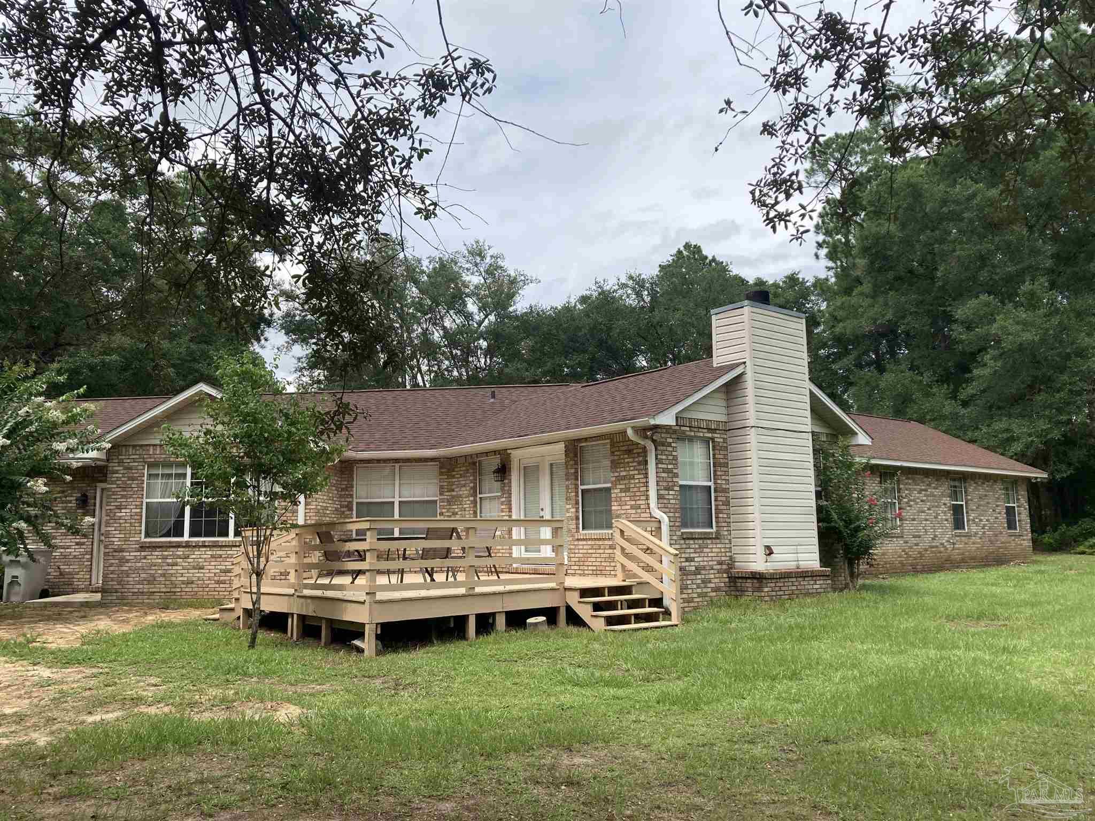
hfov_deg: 63.4
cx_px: 548
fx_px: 886
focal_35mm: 28
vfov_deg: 49.7
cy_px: 410
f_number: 1.8
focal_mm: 3.99
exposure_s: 1/1919
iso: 20
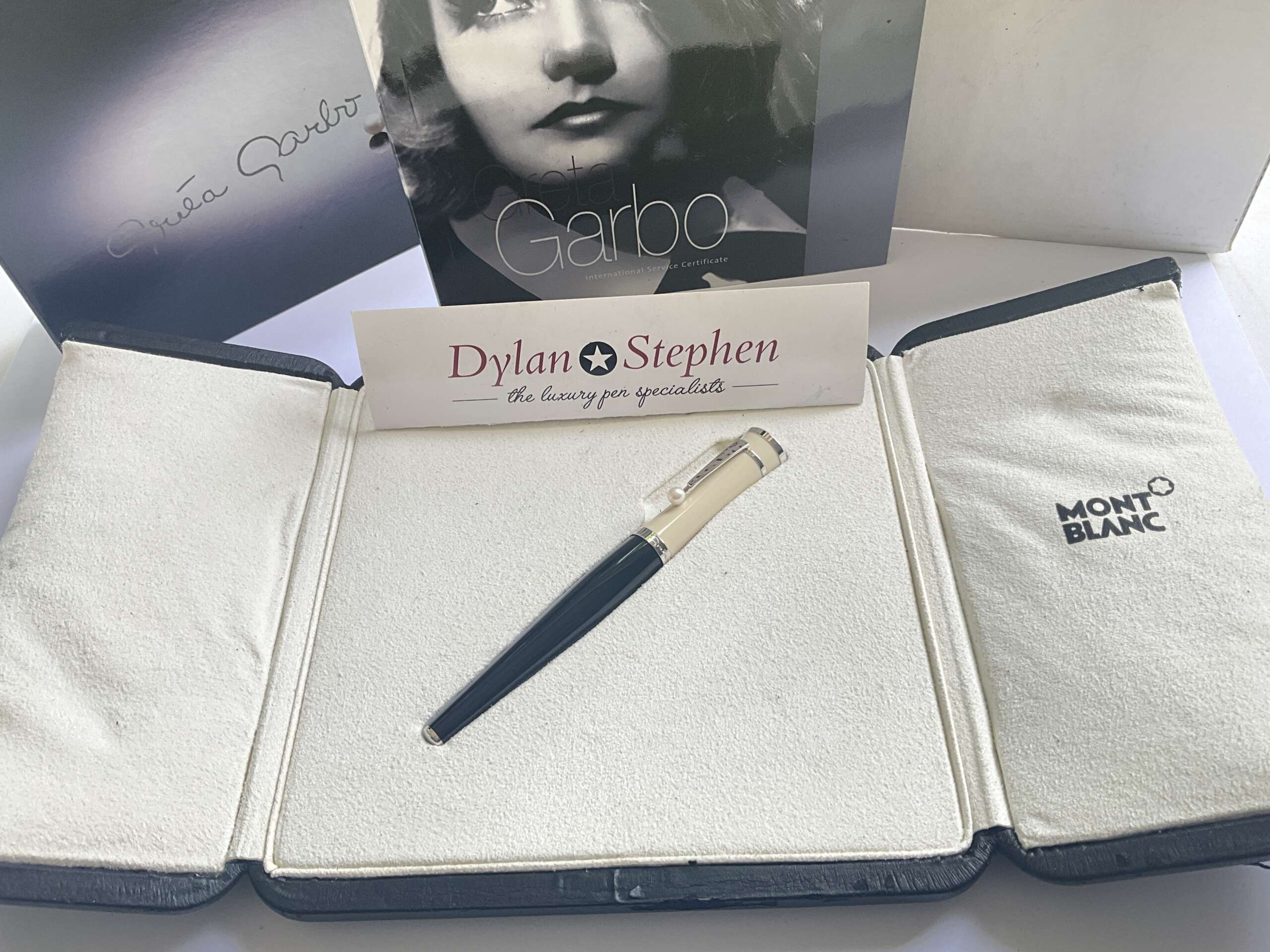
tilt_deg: -52.9
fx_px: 1064
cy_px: 476
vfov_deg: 48.2
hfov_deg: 61.7
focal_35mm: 29
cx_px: 635
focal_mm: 3
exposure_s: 1/122
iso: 32
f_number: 1.8
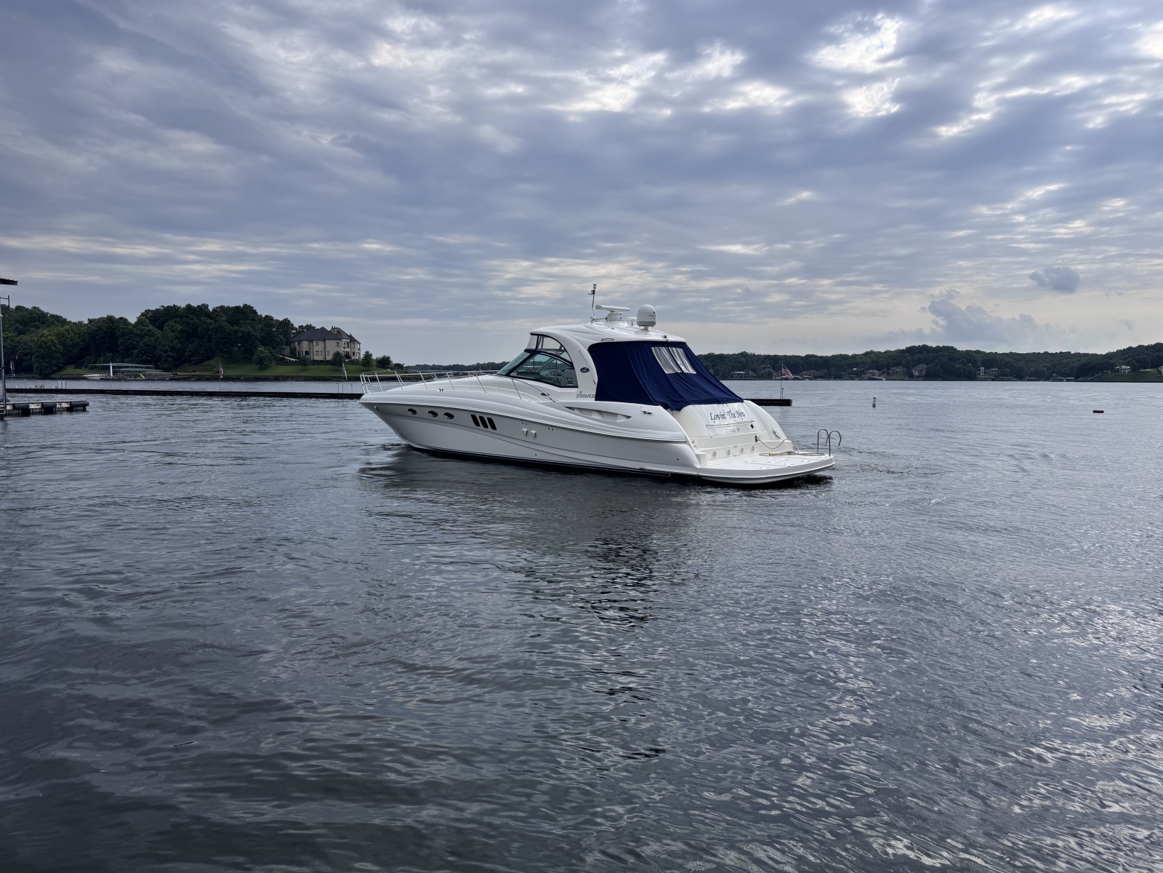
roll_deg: -0.1
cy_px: 436
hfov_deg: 71.6
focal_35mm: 24
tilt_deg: -5.4
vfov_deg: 56.8
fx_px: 806
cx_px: 582
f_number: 1.78
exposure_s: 1/5348
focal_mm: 6.76
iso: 80
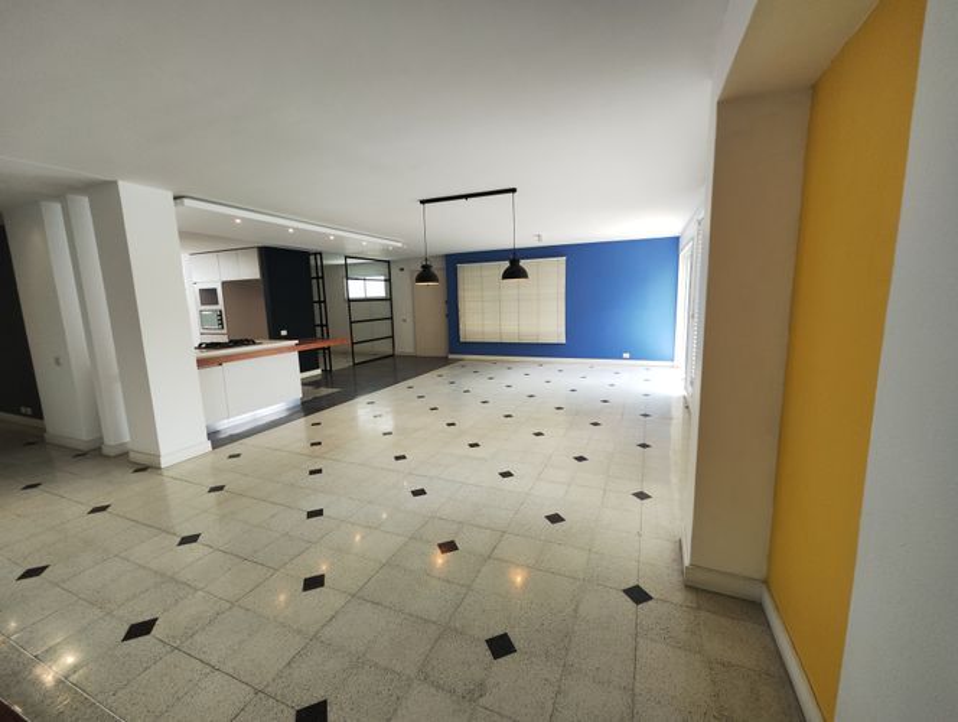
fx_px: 388
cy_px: 361
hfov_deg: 102.0
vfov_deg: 85.8
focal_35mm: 14
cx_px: 479
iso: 290
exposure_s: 1/60
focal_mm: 2.16
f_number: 2.2
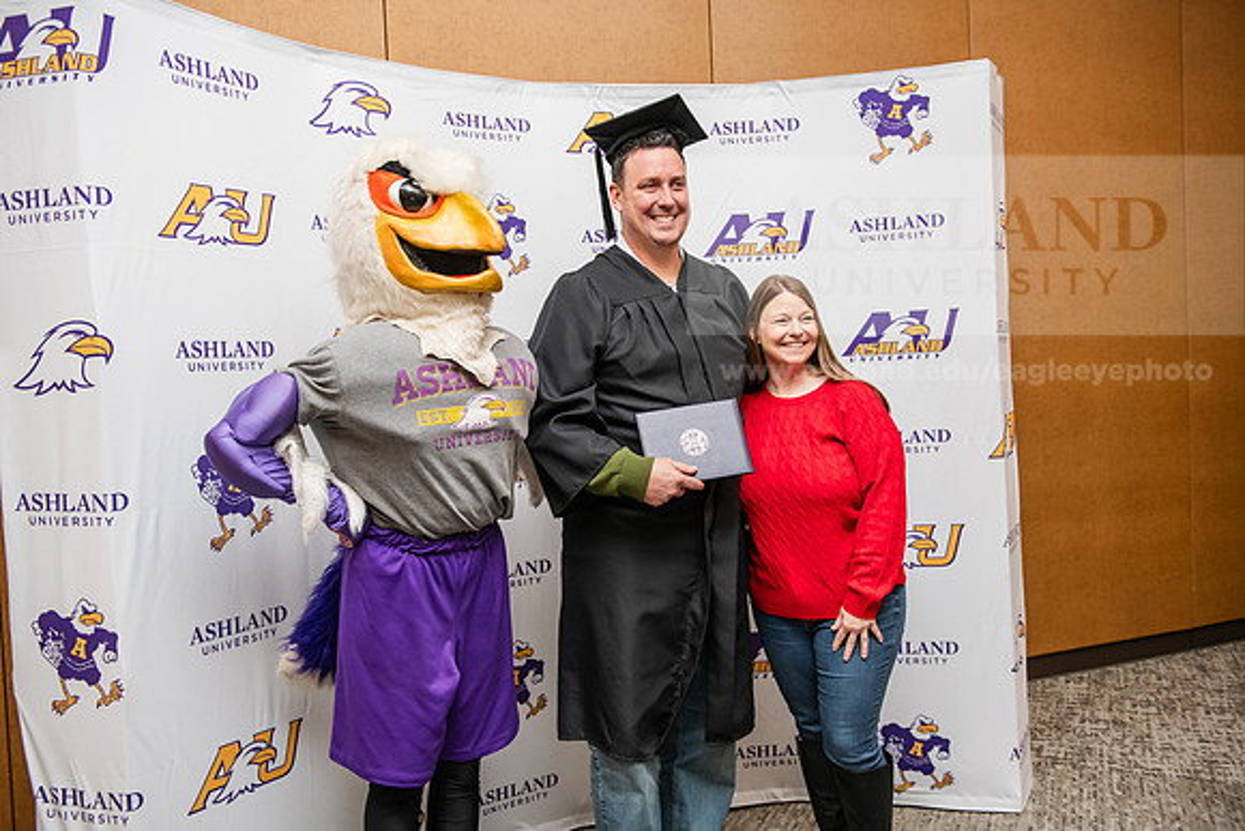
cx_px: 622
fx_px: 1107
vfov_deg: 41.1
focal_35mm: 32
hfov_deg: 58.7
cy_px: 416
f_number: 3.5
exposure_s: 1/160
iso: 1600
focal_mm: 32
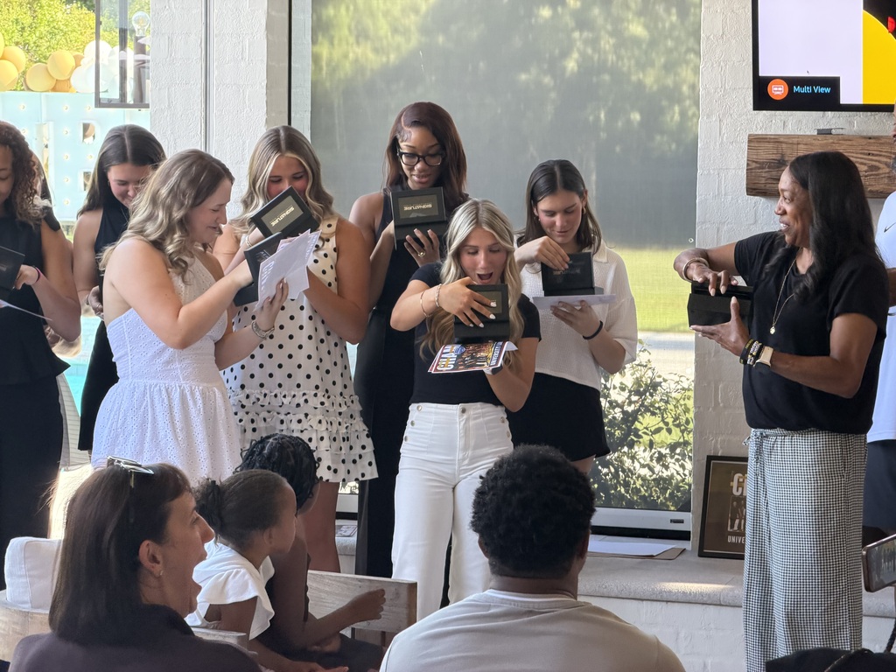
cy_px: 336
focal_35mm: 100
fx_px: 2588
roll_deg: -0.6
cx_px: 448
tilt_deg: -3.8
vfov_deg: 14.8
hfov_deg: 19.6
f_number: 2.8
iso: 320
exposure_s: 1/120
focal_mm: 16.89
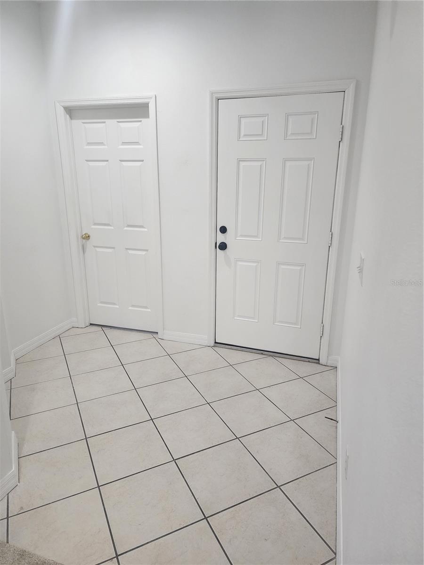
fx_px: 376
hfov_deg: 58.9
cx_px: 212
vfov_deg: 73.9
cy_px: 282
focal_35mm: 23
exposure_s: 1/120
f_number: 1.8
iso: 320
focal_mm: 6.4
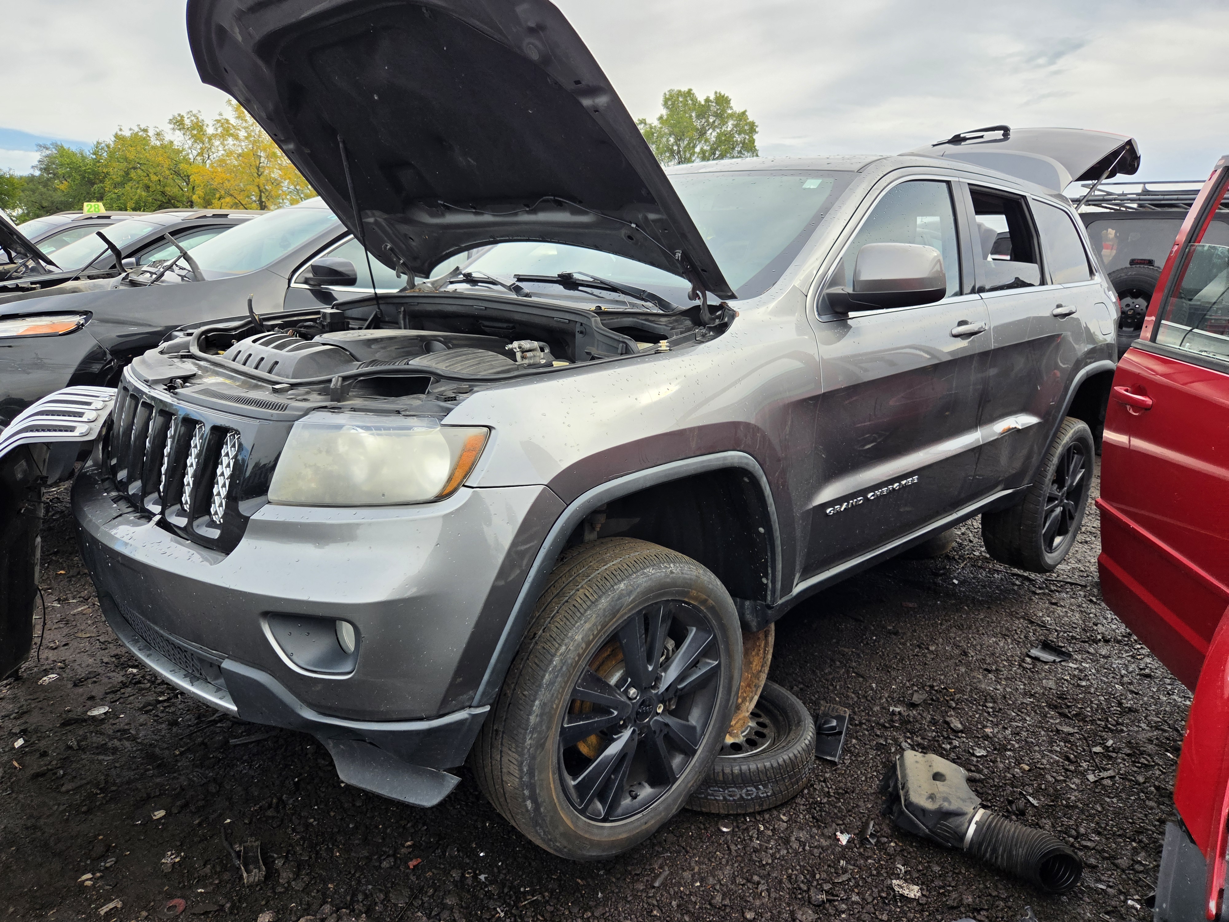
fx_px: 817
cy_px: 461
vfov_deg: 58.9
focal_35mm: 23
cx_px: 614
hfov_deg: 73.9
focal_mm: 5.4
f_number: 1.8
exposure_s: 1/1704
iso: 80
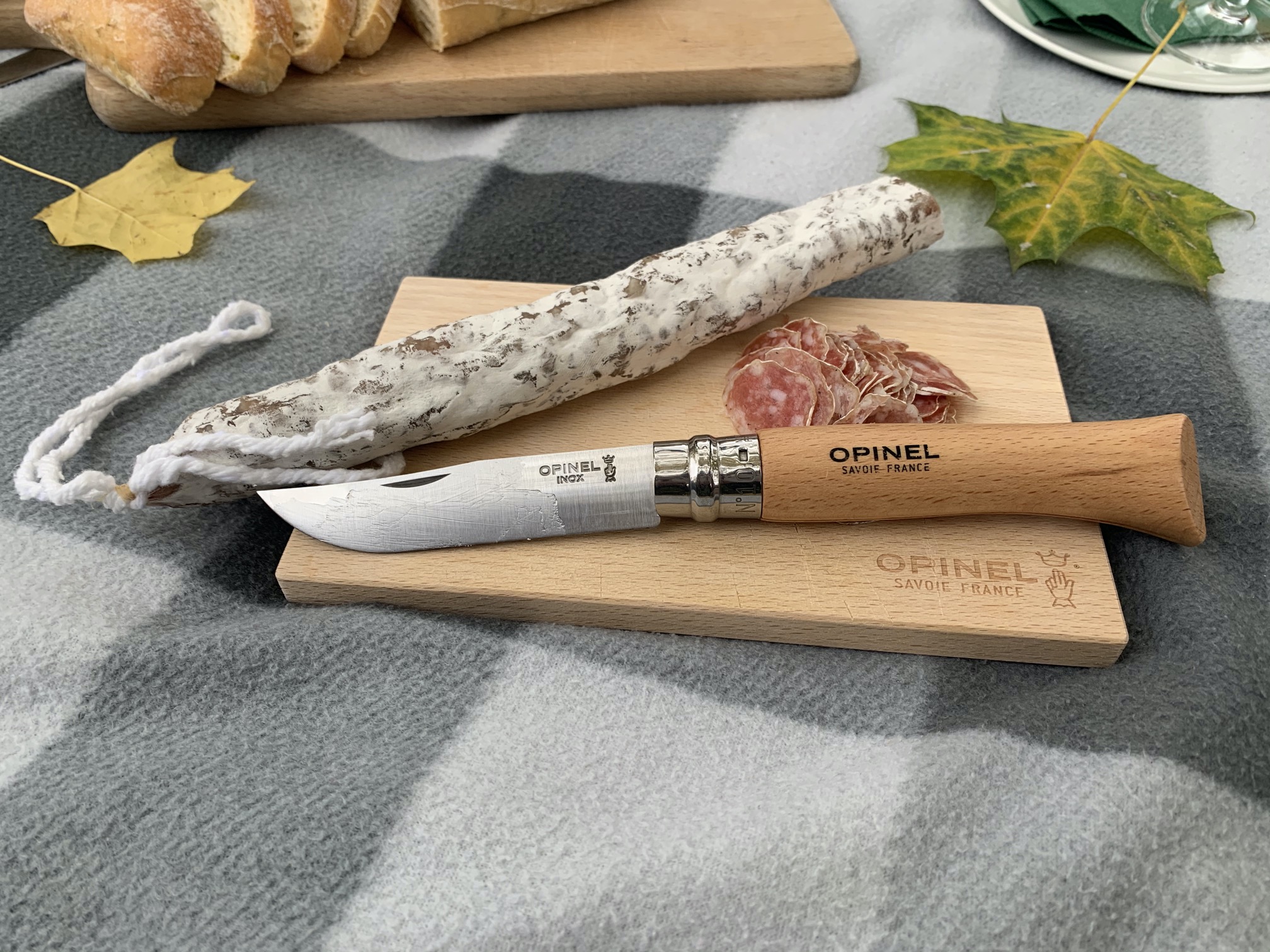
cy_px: 476
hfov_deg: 67.3
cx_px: 635
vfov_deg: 53.1
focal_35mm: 26
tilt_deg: -52.9
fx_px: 954
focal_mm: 4.25
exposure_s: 1/122
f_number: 1.8
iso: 40
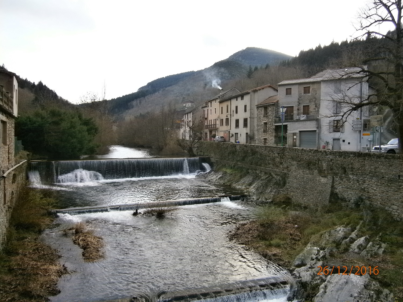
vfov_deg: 53.1
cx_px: 202
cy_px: 151
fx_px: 303
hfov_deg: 67.3
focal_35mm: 26
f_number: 2.8
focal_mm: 4.7
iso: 80
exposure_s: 1/125
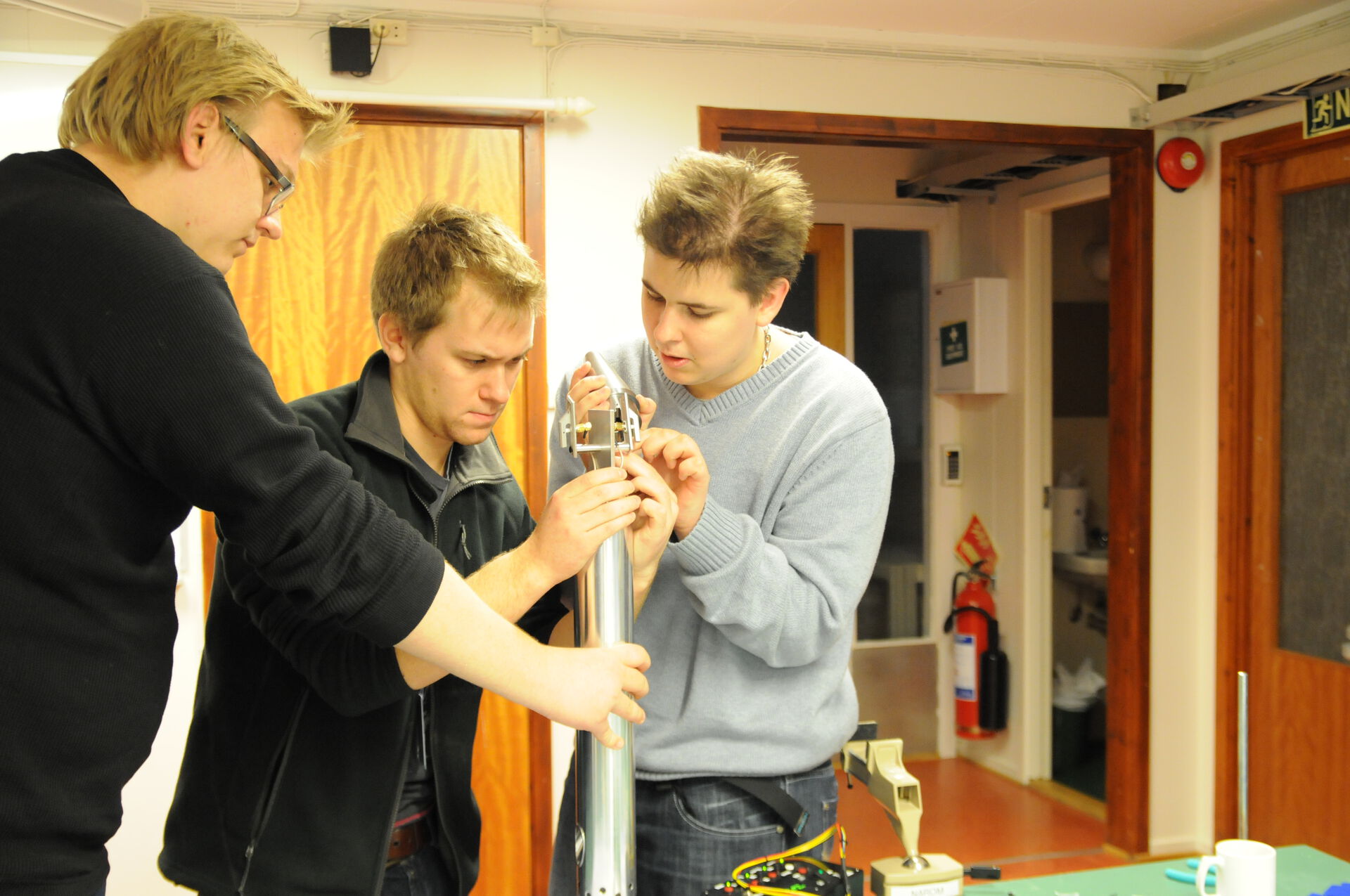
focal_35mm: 40
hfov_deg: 48.0
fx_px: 1517
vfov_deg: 32.9
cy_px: 448
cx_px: 675
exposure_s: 1/40
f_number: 3.2
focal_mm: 27
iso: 1600
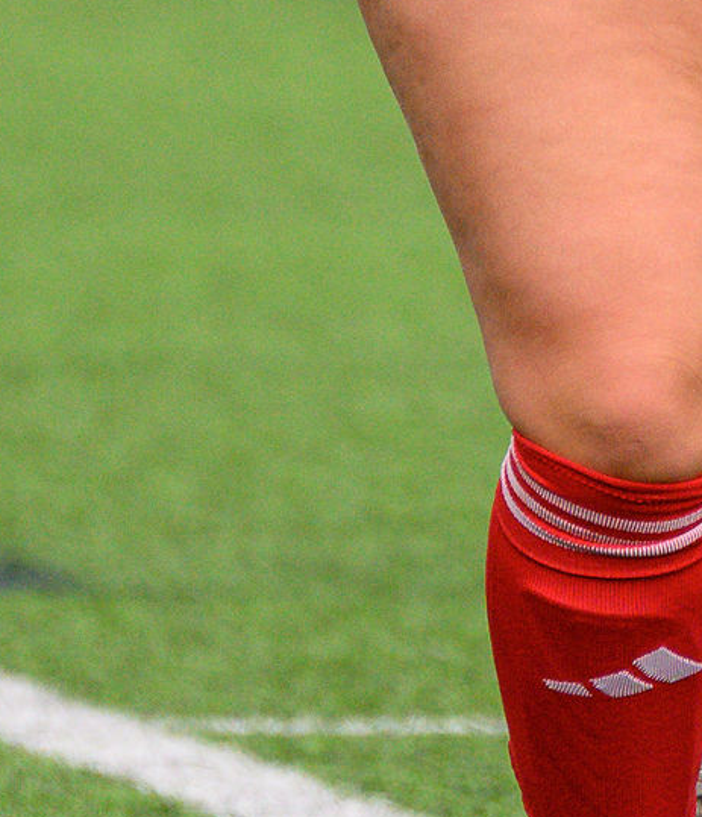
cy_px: -928
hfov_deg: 0.6
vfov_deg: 0.8
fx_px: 61972
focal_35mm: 2489
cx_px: 1046
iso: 1100
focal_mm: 340
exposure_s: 1/2000
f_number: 5.3
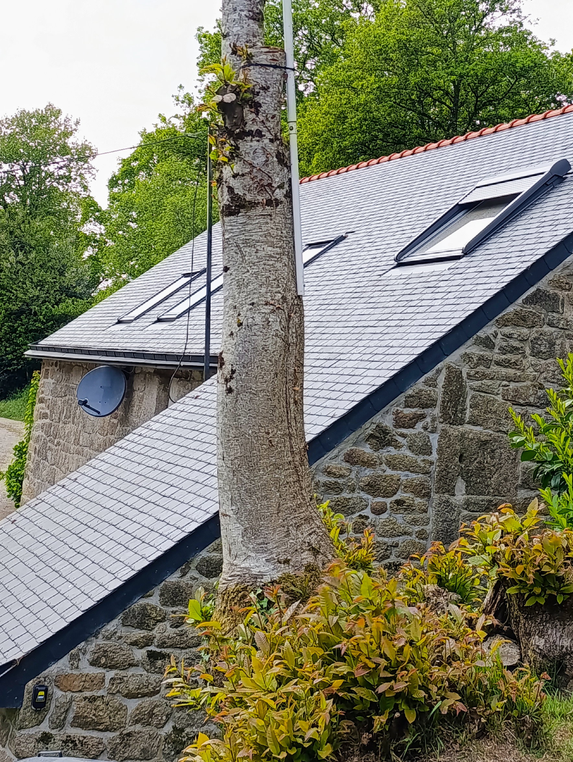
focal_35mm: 52
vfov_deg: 35.2
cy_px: 114
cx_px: 342
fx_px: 1145
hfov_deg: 28.0
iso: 50
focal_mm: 6.14
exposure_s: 1/225
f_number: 1.6
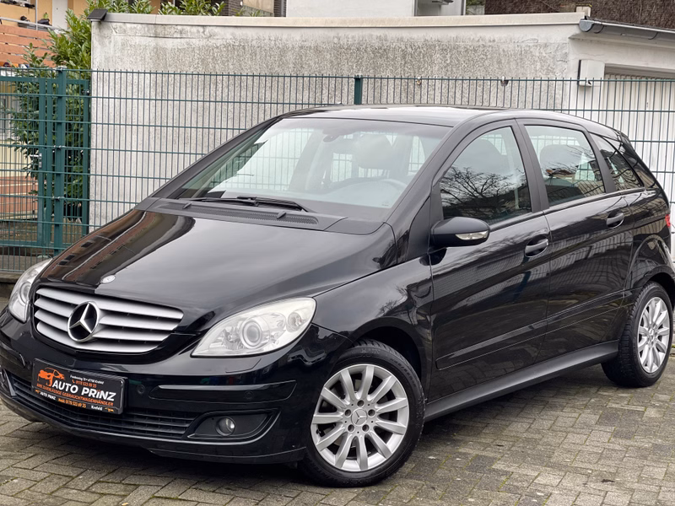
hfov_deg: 30.3
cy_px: 253
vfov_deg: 22.9
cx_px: 338
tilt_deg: -5.8
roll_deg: -2.3
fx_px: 1248
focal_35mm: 64
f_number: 2.2
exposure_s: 1/121
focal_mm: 7.5
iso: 40
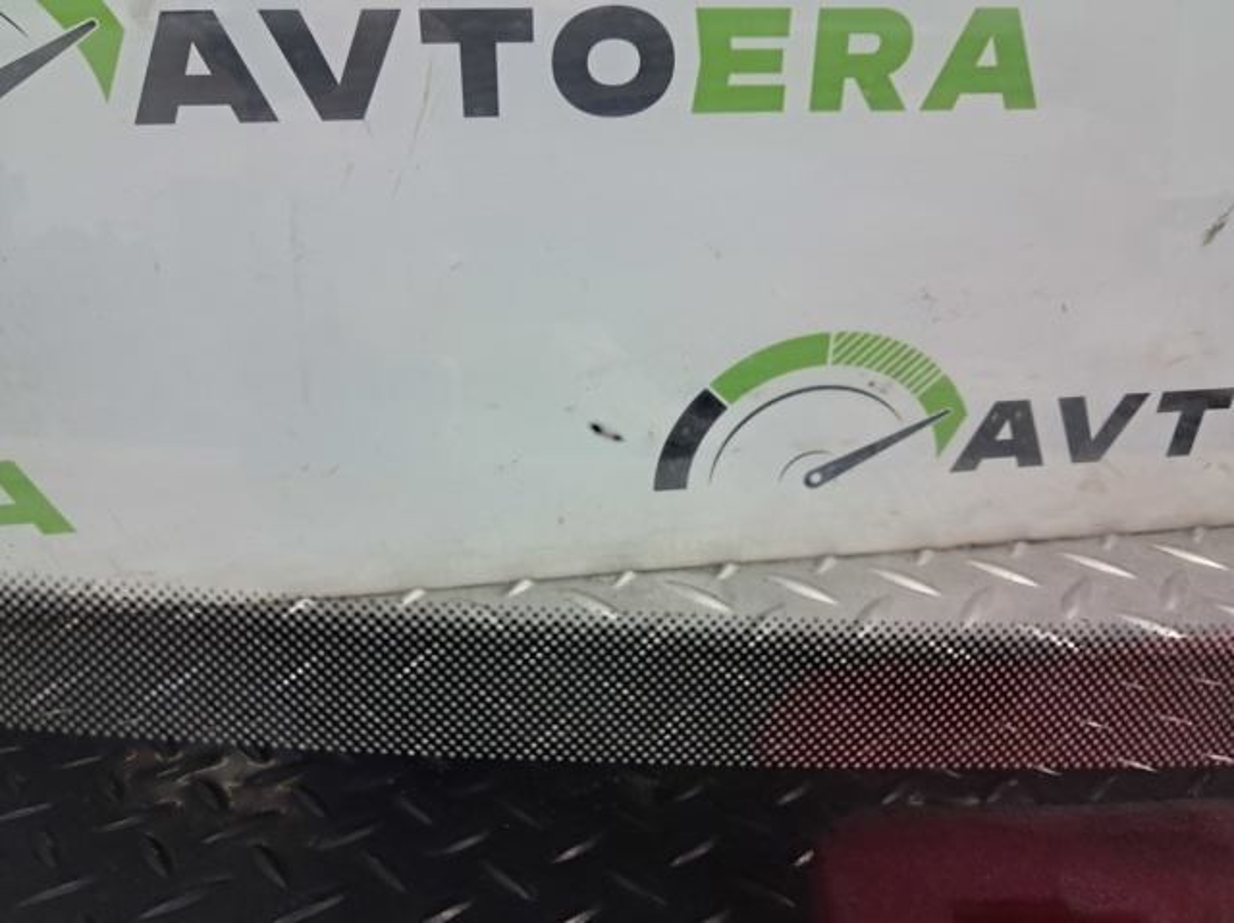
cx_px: 617
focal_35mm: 27
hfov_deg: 65.4
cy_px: 462
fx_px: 962
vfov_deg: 51.3
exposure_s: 1/50
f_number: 1.8
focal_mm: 4
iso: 160
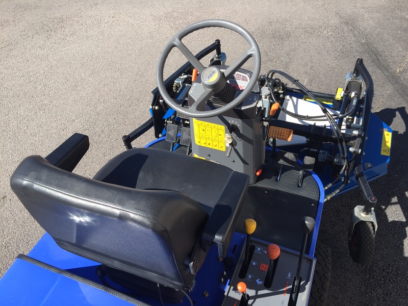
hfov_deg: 61.7
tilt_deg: -43.9
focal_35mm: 29
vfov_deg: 48.2
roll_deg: +4.0
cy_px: 153
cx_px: 204
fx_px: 342
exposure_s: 1/942
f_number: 2.2
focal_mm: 4.15
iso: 32
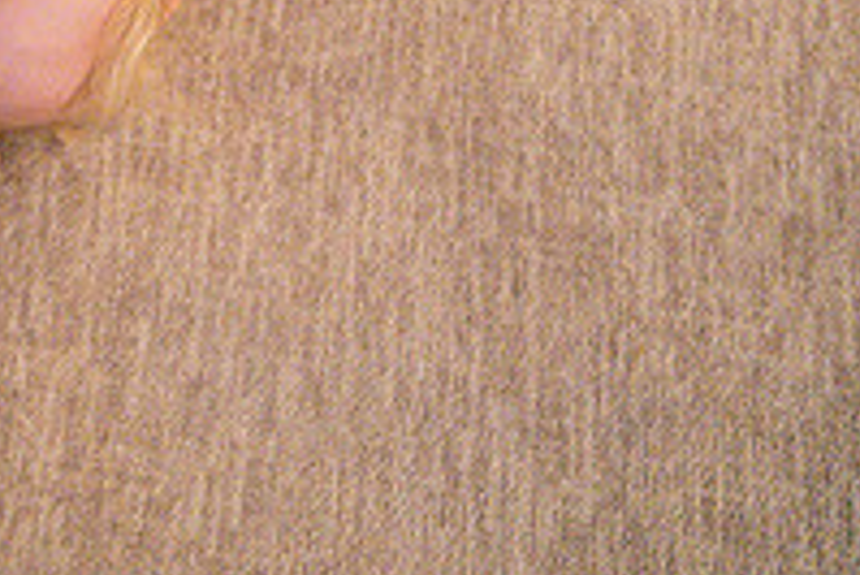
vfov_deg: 18.0
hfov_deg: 26.3
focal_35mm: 70
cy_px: -210
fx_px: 1673
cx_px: -117
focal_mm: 24
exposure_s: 1/250
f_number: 2.8
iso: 2000
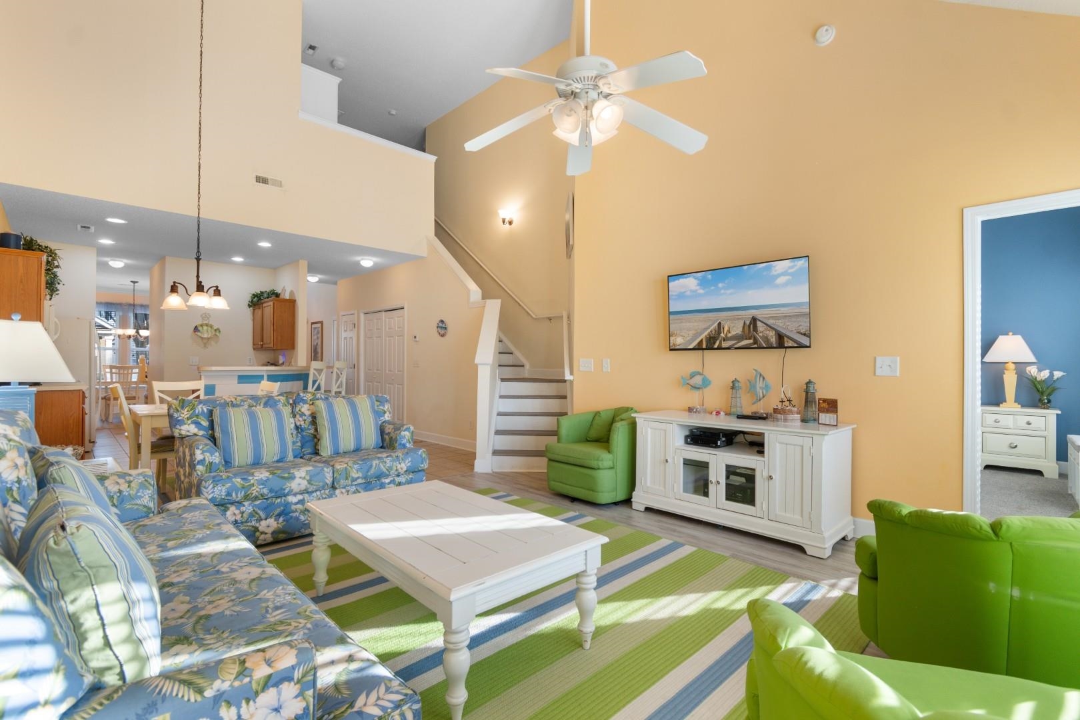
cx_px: 540
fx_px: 480
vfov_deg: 73.7
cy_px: 360
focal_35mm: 16
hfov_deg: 96.7
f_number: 4.8
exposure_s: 1/13
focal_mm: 11
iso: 100
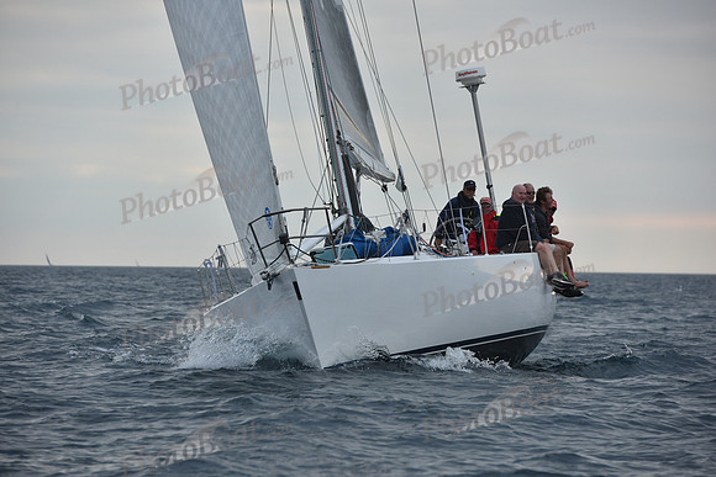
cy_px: 238
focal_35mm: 200
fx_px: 3979
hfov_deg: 10.3
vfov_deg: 6.9
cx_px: 358
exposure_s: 1/800
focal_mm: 200
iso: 400
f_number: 6.3
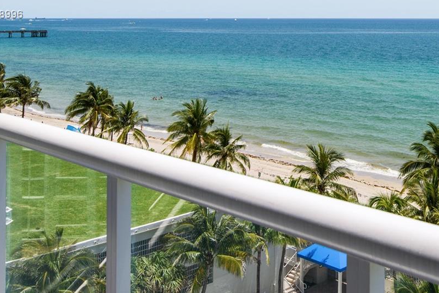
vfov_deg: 25.0
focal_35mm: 52
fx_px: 634
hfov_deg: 36.4
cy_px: 15
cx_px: 375
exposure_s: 1/640
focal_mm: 26
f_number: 8
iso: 250
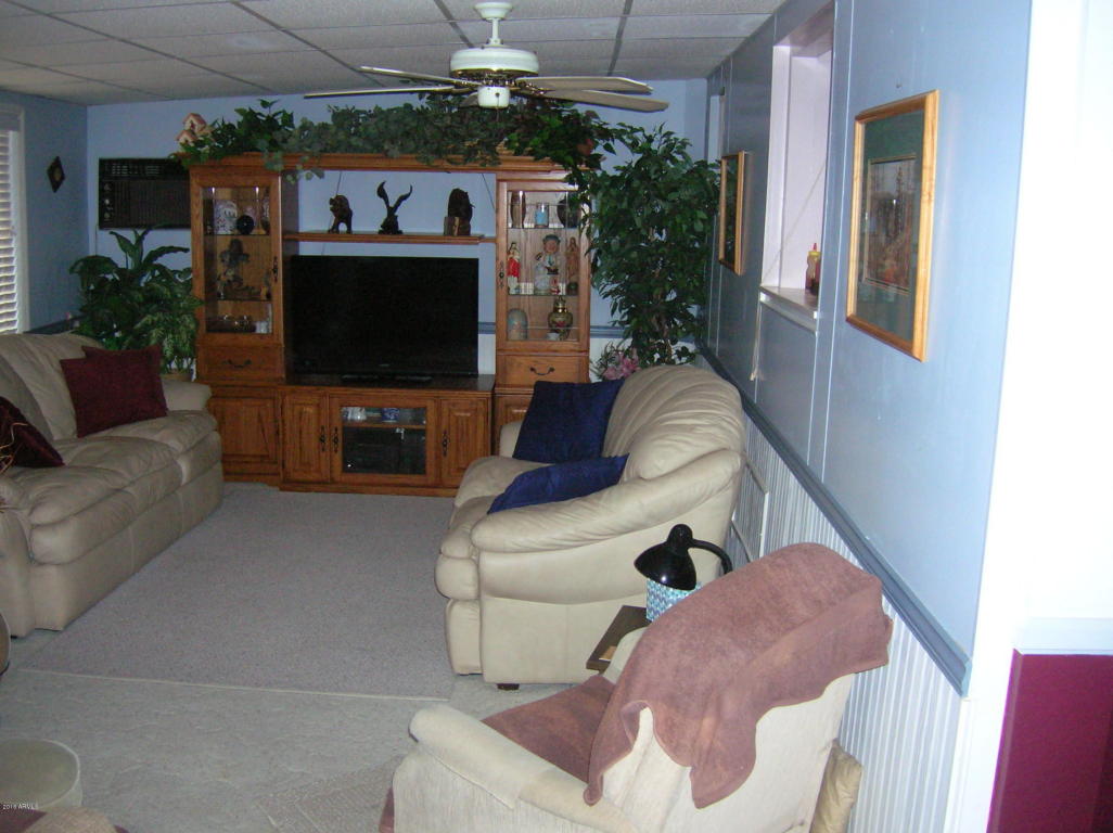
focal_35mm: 34
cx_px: 556
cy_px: 416
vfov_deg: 41.7
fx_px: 1092
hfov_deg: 54.0
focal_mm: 5.7
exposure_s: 1/60.1
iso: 200
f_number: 2.9
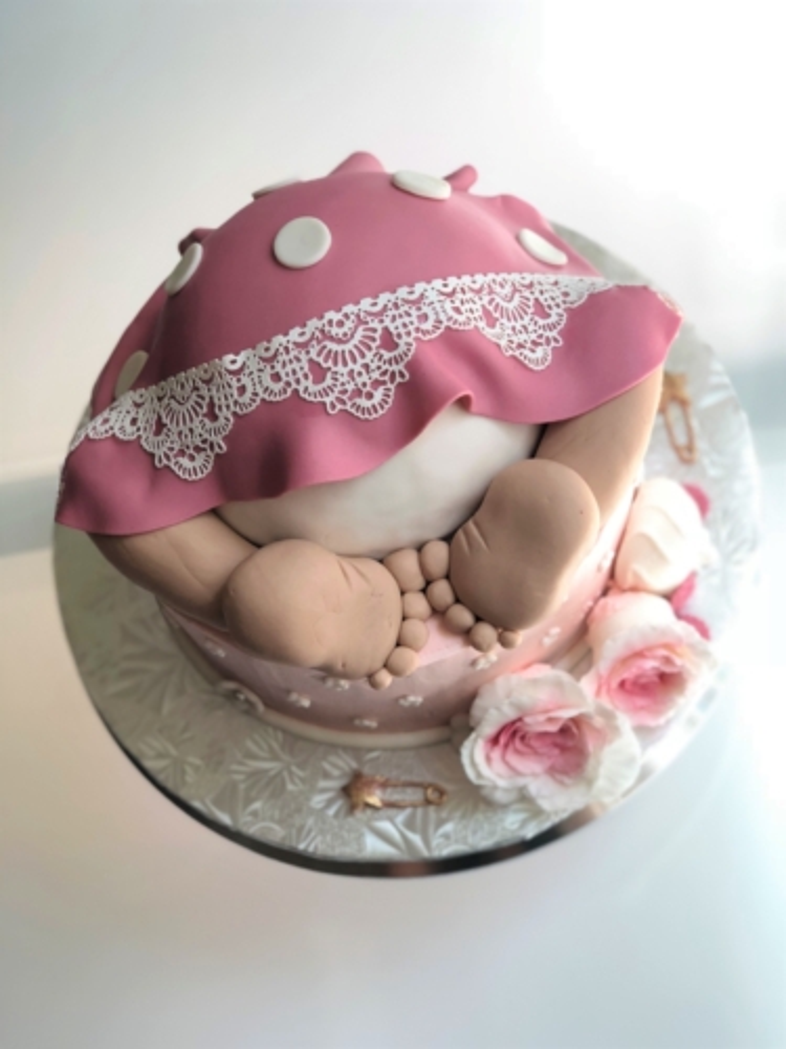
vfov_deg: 33.8
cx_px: 393
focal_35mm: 57
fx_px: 1726
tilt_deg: -65.6
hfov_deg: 25.7
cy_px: 524
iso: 50
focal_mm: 6.6
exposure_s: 1/60
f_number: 2.8
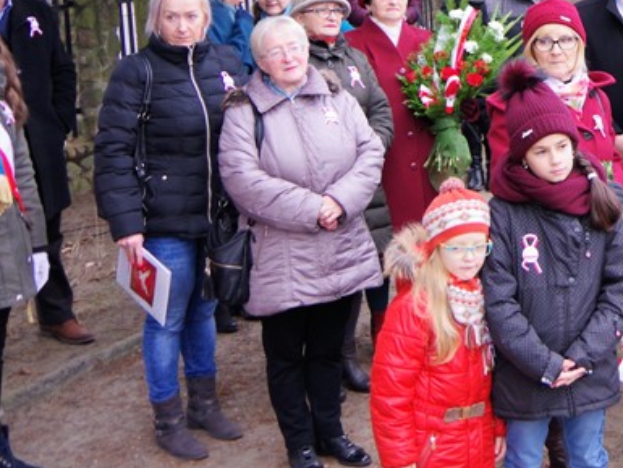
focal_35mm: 69
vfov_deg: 20.9
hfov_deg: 26.1
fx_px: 1242
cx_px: 680
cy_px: 43
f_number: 3.5
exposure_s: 1/40
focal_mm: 18
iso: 200
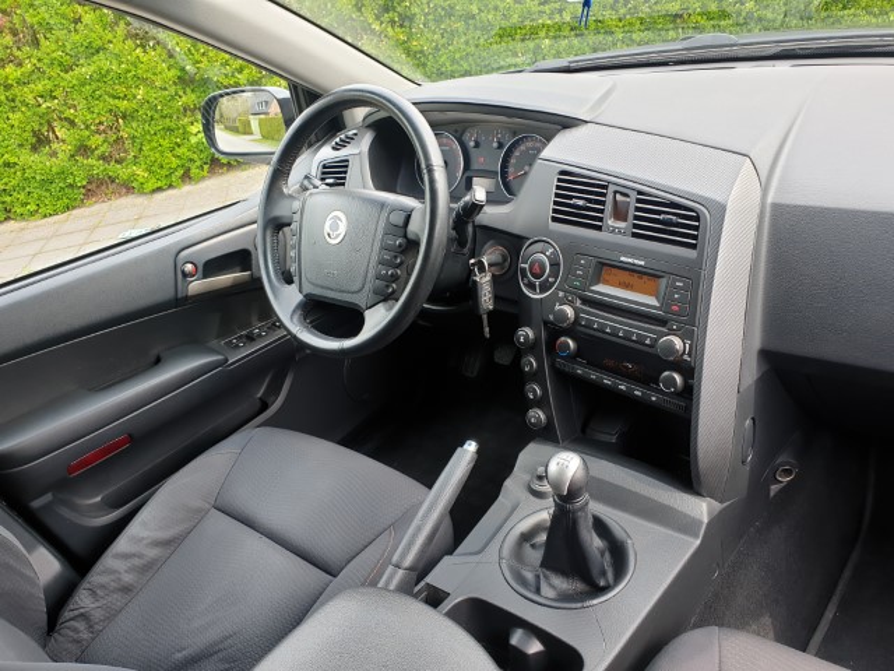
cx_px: 447
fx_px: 671
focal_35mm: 26
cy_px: 336
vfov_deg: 53.1
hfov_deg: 67.3
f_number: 2.4
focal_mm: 4.3
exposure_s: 1/100
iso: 50
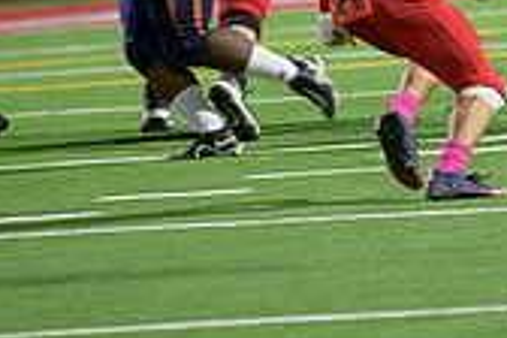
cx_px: 483
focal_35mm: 691
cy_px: -74
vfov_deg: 2.0
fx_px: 9731
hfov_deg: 3.0
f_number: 2.8
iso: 1600
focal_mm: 200
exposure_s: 1/250
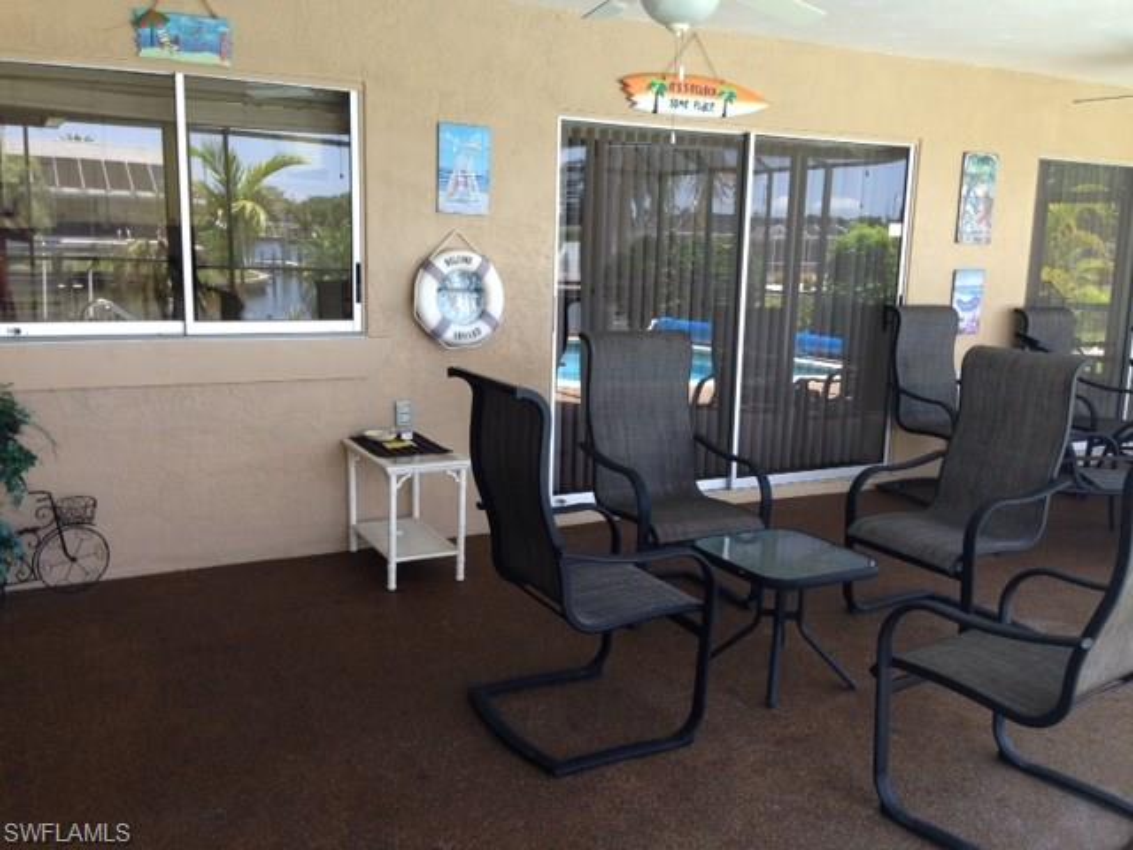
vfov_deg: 42.9
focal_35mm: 33
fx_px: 1080
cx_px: 566
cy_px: 425
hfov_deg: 55.4
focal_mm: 4.12
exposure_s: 1/60
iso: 50
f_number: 2.4
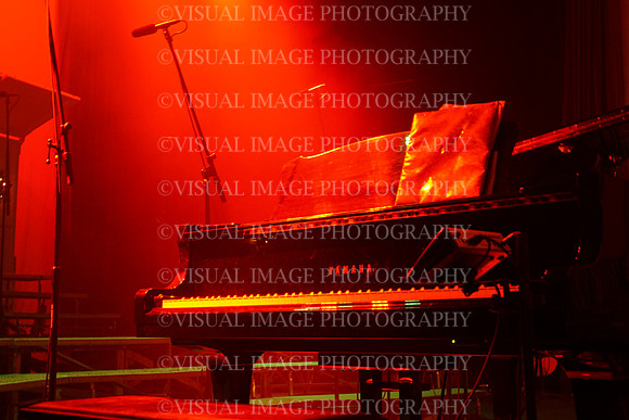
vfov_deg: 25.8
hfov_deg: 37.8
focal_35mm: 52
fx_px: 917
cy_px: 210
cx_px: 314
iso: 800
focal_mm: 35
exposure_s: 1/2.5
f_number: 6.3
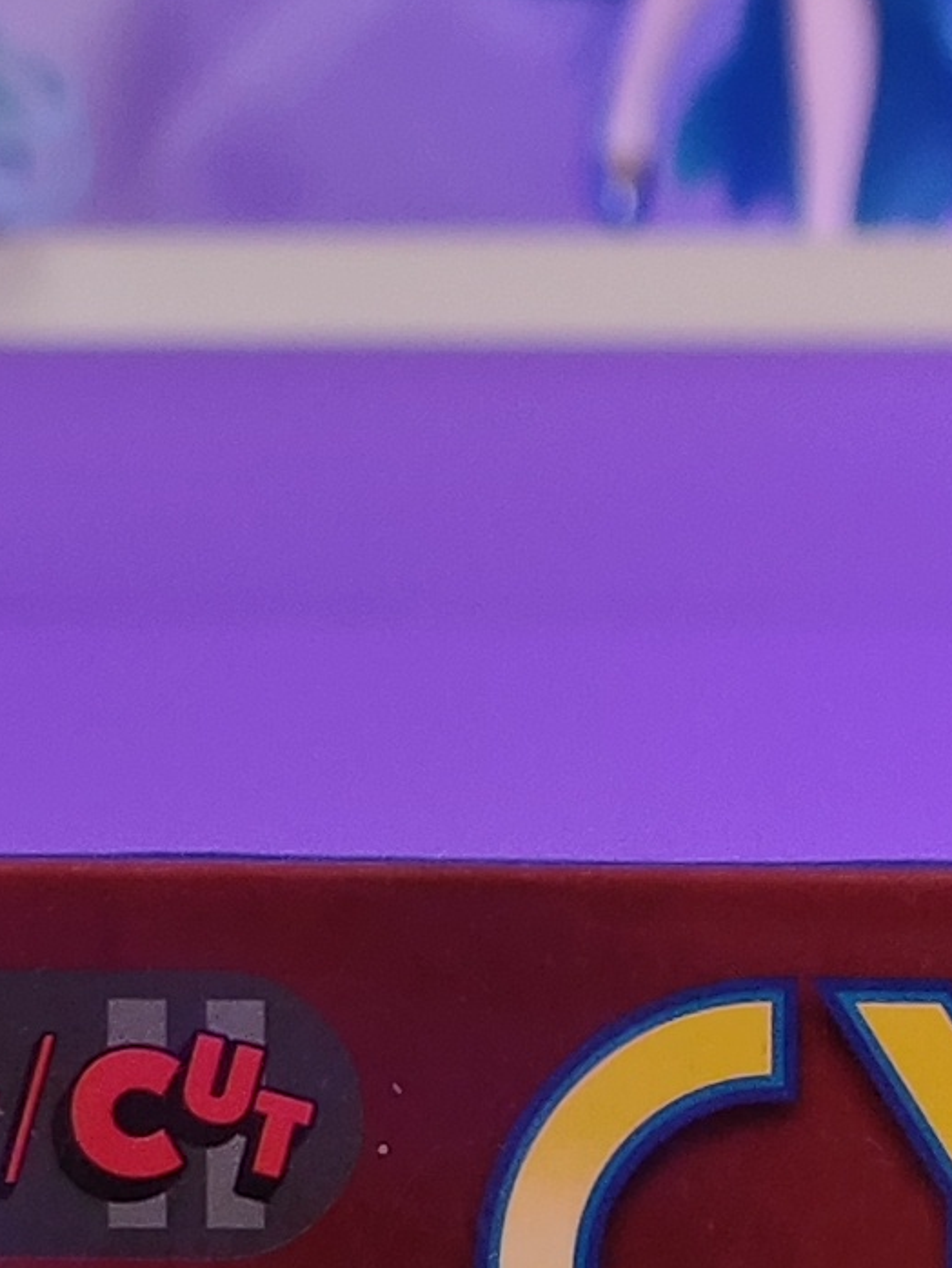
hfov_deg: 4.0
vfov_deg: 5.2
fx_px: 13706
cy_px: 2563
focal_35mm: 374
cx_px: 1588
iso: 400
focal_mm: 7.48
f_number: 2.4
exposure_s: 1/15.4
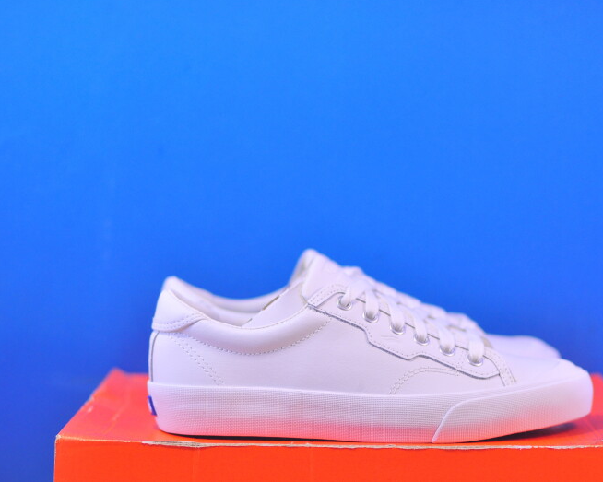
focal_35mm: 86
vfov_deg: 17.9
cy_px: 238
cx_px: 351
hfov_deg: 22.2
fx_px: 1535
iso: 250
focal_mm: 50
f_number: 2.2
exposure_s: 1/320
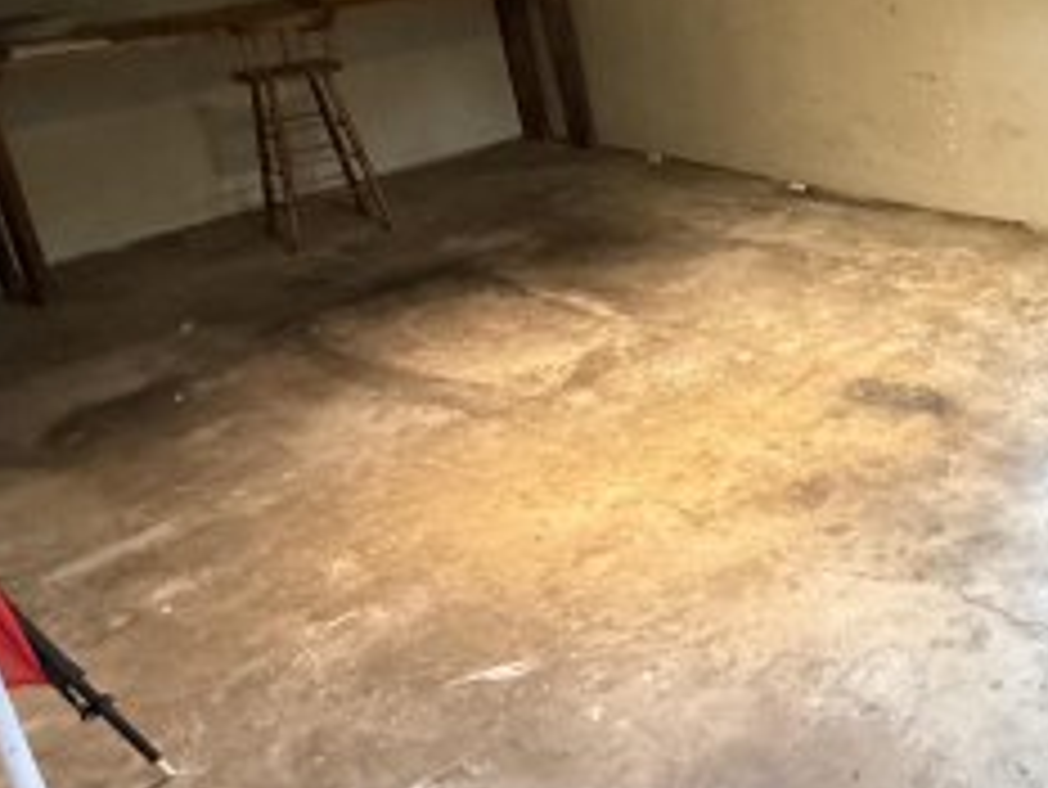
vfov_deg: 34.8
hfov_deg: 39.0
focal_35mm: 40
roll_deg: +3.7
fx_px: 1212
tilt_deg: -16.9
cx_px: 1136
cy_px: 153
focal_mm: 2.22
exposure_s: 1/60
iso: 800
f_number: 2.2
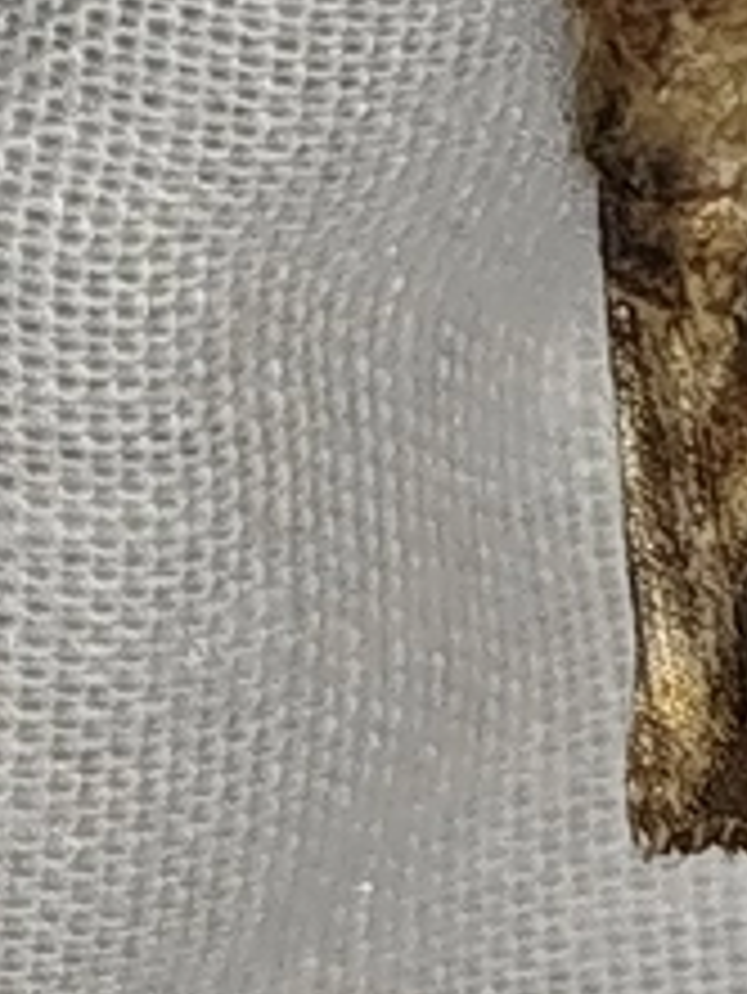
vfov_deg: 7.5
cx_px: 860
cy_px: 360
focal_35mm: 263
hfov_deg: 5.6
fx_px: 7560
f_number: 1.7
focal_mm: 5.31
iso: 80
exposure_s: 1/50
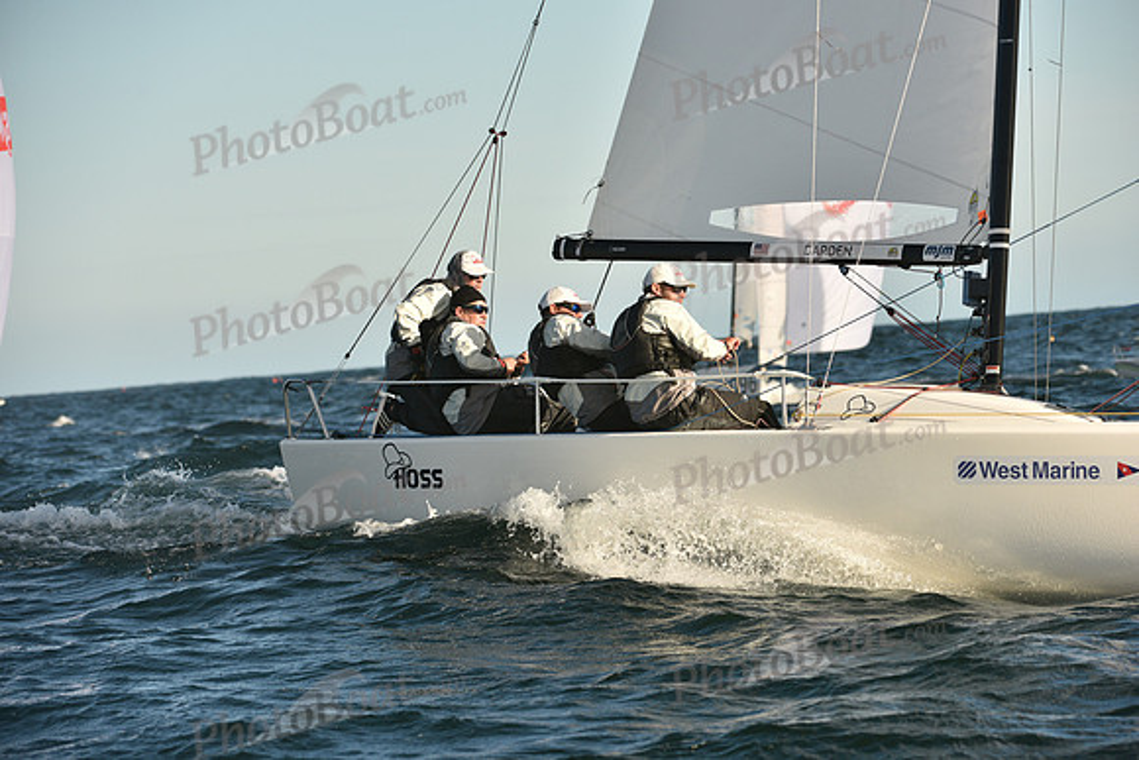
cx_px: 570
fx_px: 6329
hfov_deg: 10.3
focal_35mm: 200
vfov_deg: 6.9
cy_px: 380
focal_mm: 200
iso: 320
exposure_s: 1/1250
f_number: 6.3
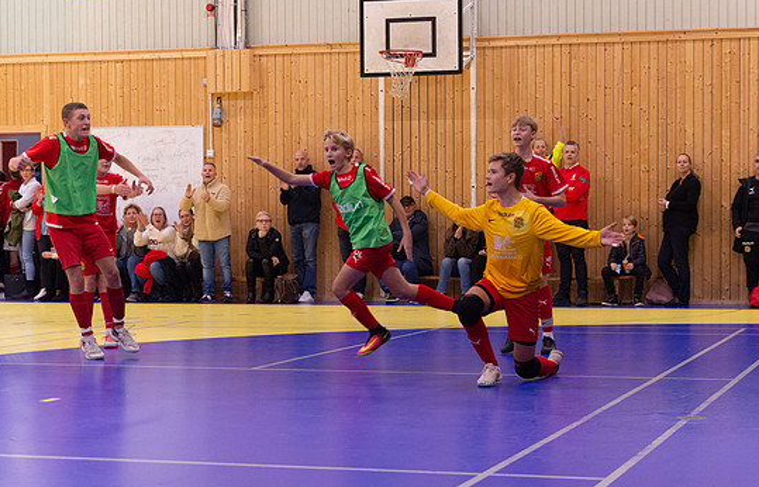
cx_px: 421
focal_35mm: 82
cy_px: 275
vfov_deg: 16.2
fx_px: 1709
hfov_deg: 25.0
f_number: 3.2
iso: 4000
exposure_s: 1/400
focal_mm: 70
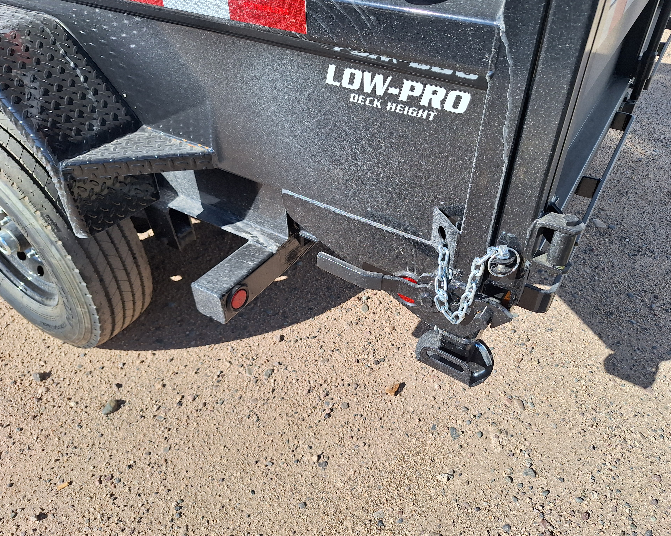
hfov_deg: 70.2
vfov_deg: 58.8
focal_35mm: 24
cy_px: 268
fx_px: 477
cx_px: 355
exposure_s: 1/2347
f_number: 1.8
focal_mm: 5.54
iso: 40
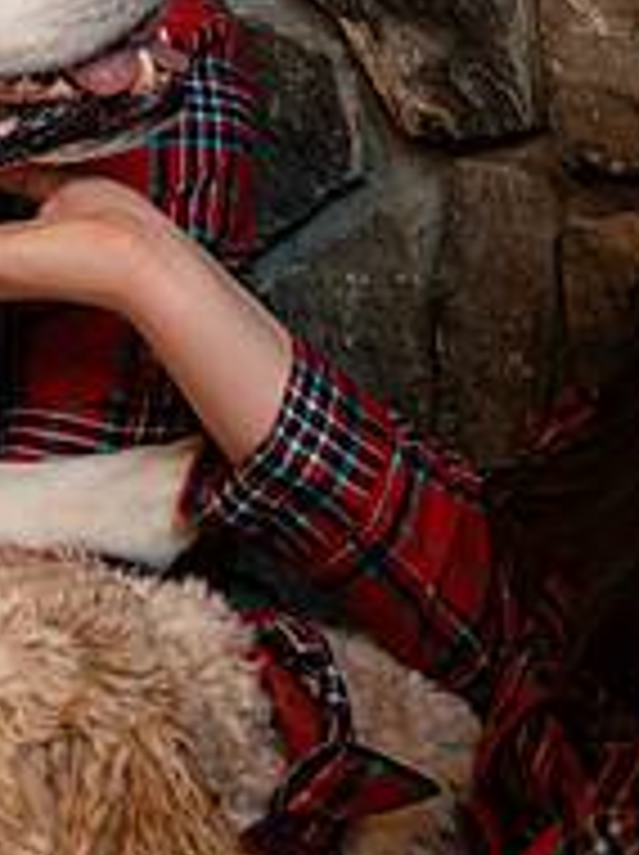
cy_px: 173
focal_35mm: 100
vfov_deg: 19.5
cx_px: -4
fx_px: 2467
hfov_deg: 14.5
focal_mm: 34
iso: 1250
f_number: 4.5
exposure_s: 1/160
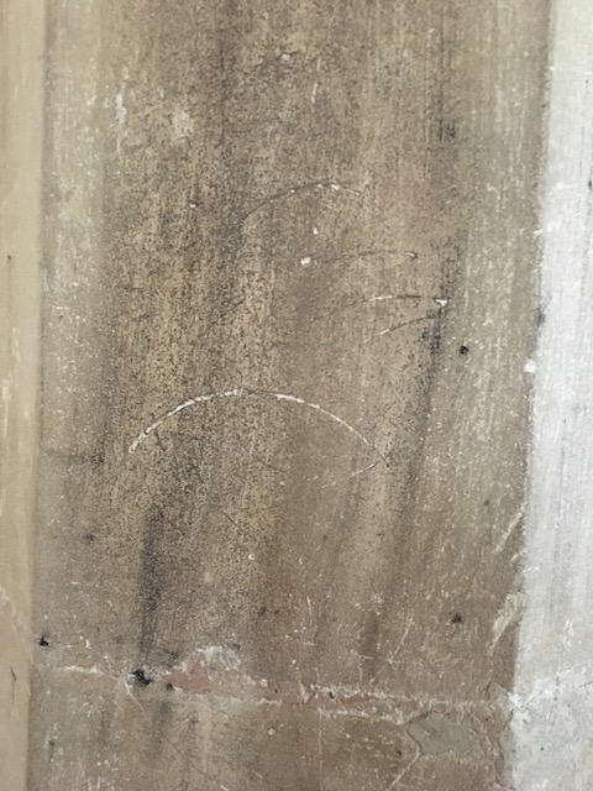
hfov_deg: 48.2
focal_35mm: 29
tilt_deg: -2.9
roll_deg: -1.8
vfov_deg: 61.7
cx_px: 296
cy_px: 396
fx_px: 662
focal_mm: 4.15
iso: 320
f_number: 2.2
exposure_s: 1/17
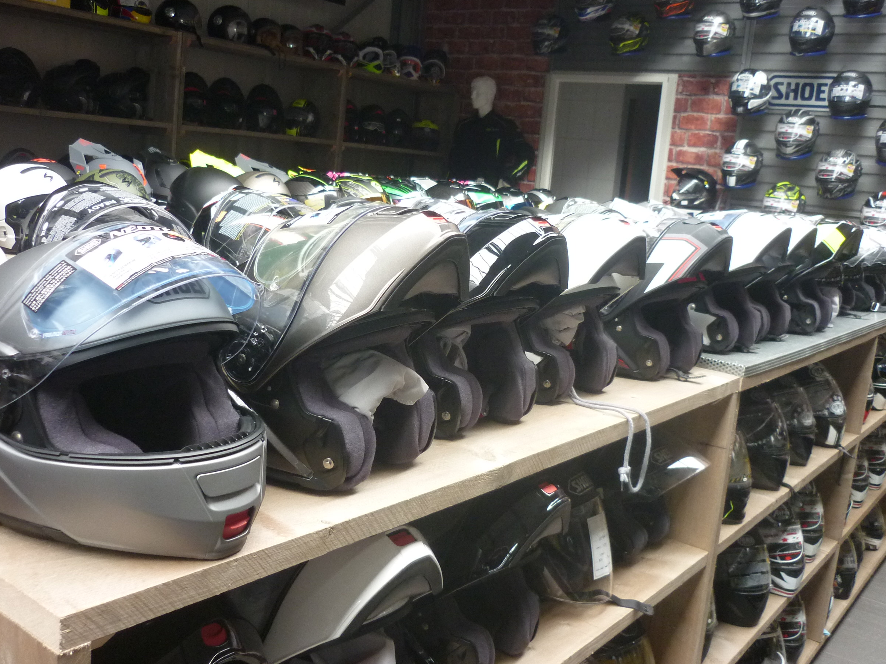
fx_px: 896
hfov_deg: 52.6
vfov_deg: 40.7
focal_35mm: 35
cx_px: 429
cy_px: 315
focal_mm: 5.5
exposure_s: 1/30
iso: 250
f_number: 2.8
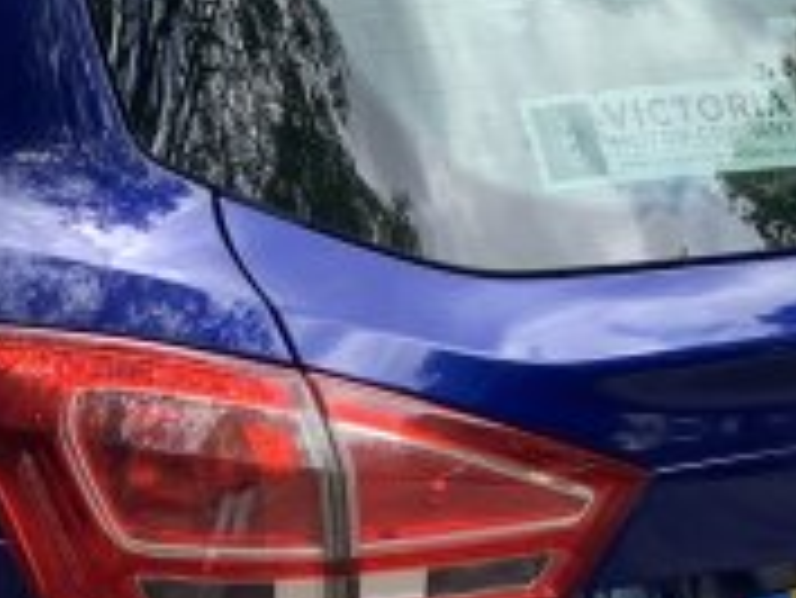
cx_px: 27
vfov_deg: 11.0
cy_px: 744
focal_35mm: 132
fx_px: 3037
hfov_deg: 14.7
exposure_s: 1/121
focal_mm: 4.25
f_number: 1.8
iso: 32
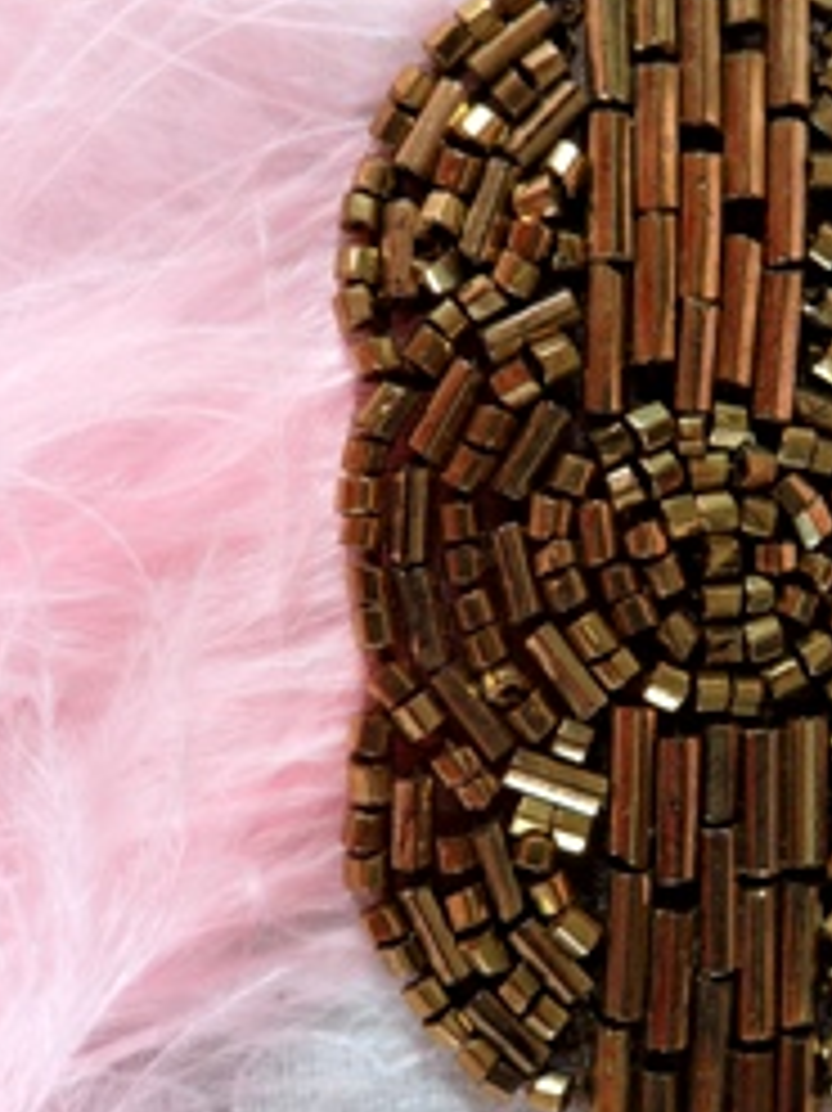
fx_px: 1572
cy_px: 581
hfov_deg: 29.0
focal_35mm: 49
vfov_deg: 38.9
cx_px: 666
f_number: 3.5
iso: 80
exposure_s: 1/60
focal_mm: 4.9
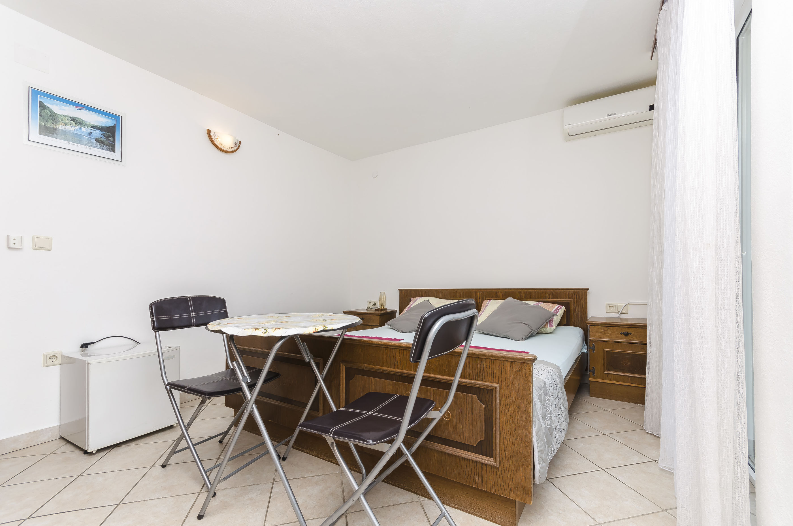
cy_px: 263
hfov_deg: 100.5
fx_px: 330
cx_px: 396
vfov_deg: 77.1
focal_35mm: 15
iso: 200
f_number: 9
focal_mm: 10
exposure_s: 1/125
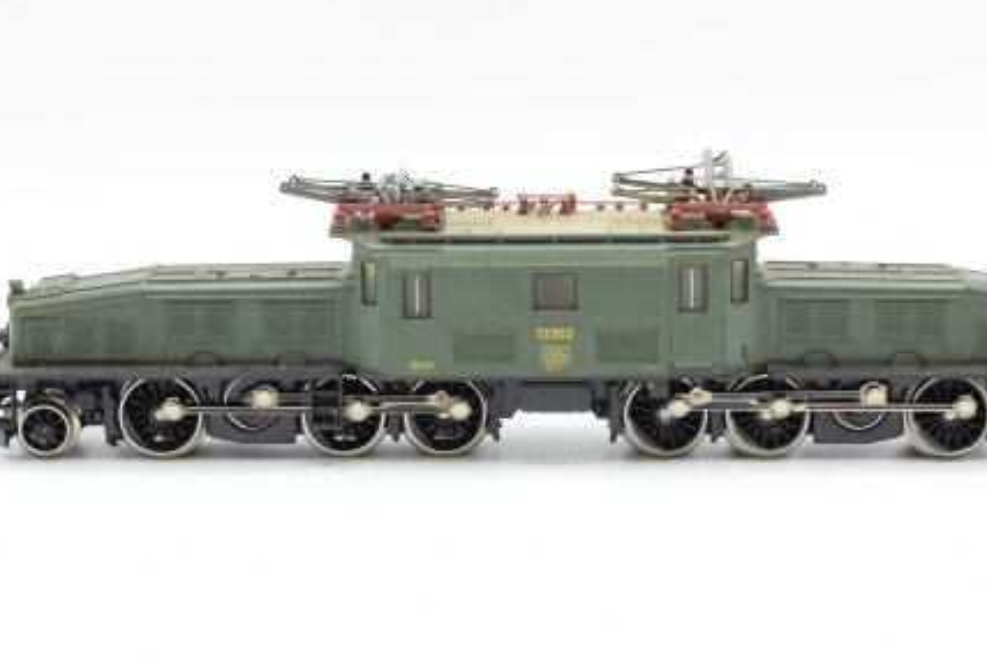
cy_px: 299
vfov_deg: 18.6
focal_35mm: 74
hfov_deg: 27.4
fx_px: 2023
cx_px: 518
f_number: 8
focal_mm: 35
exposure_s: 1/125
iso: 400
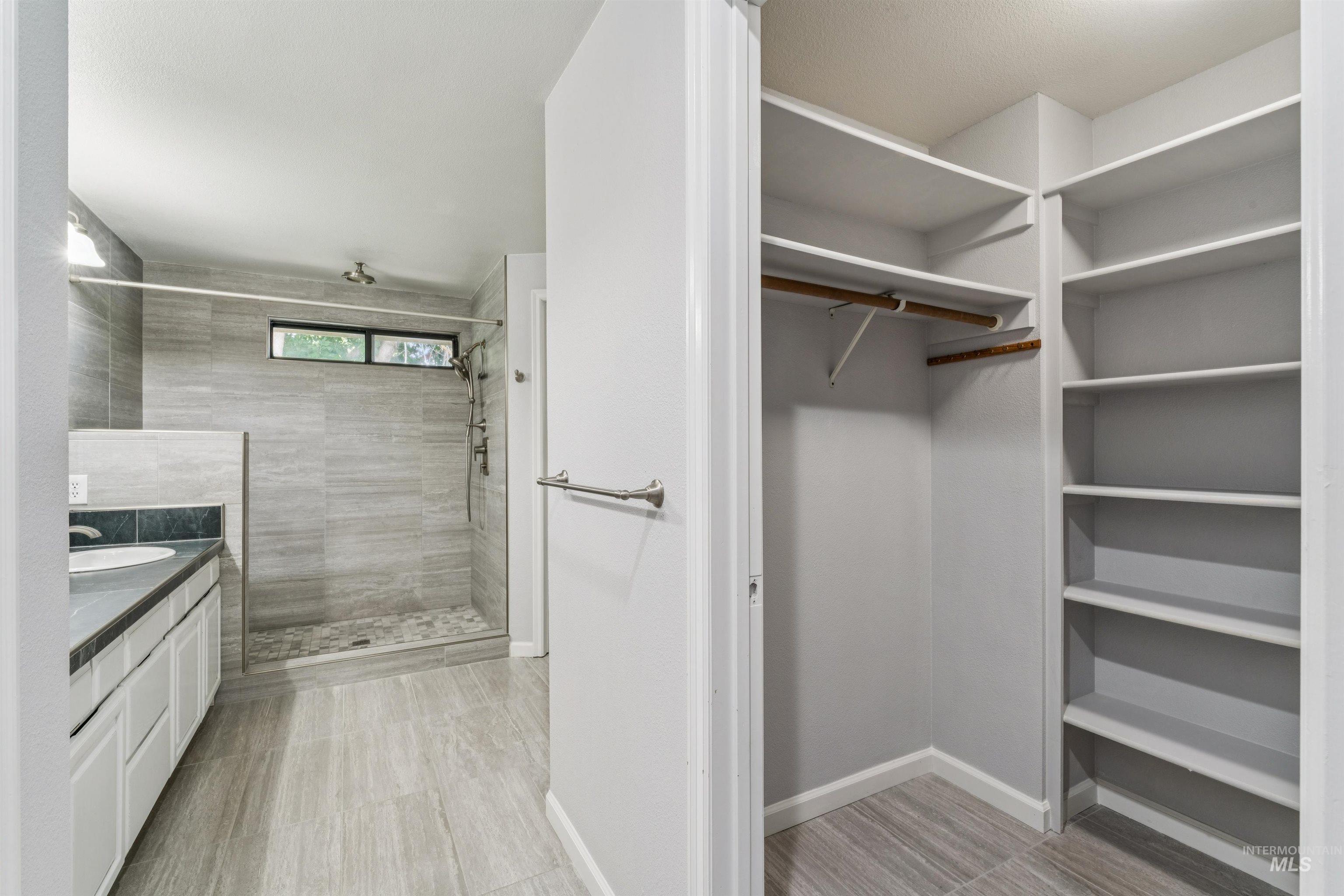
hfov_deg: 97.1
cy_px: 448
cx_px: 672
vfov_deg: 74.1
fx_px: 594
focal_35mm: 16
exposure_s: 1/3.33
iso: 400
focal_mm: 15.9
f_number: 13
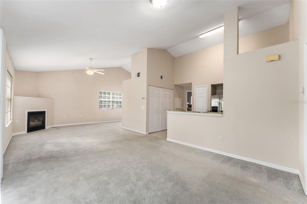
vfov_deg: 81.2
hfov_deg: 104.3
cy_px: 102
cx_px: 154
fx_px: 119
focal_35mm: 14
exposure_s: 1/30
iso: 1600
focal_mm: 14
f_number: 7.1
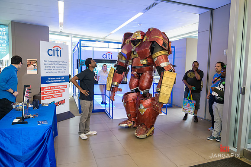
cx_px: 126
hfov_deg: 73.7
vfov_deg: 53.2
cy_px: 84
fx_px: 167
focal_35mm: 24
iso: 800
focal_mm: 24
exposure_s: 1/125
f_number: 3.2
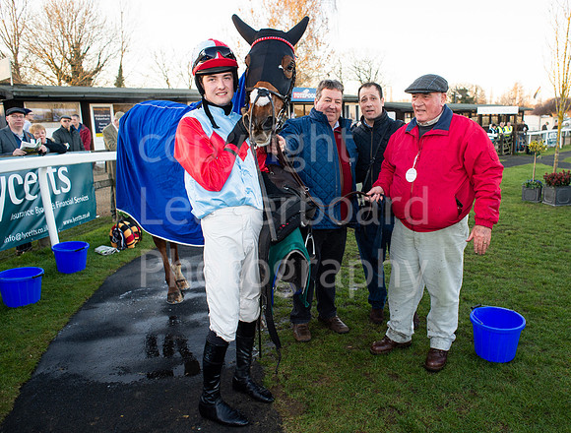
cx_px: 329
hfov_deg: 64.7
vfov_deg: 51.6
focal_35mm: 27
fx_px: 448
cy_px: 209
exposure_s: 1/250
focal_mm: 24
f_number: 5
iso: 1000
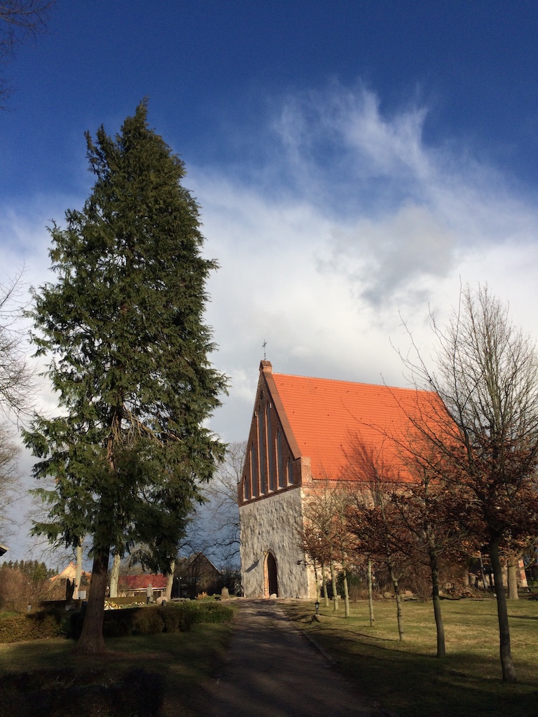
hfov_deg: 48.2
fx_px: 601
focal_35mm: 29
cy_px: 358
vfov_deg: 61.7
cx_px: 269
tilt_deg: +18.8
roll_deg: +2.0
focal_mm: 4.15
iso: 32
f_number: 2.2
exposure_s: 1/3165
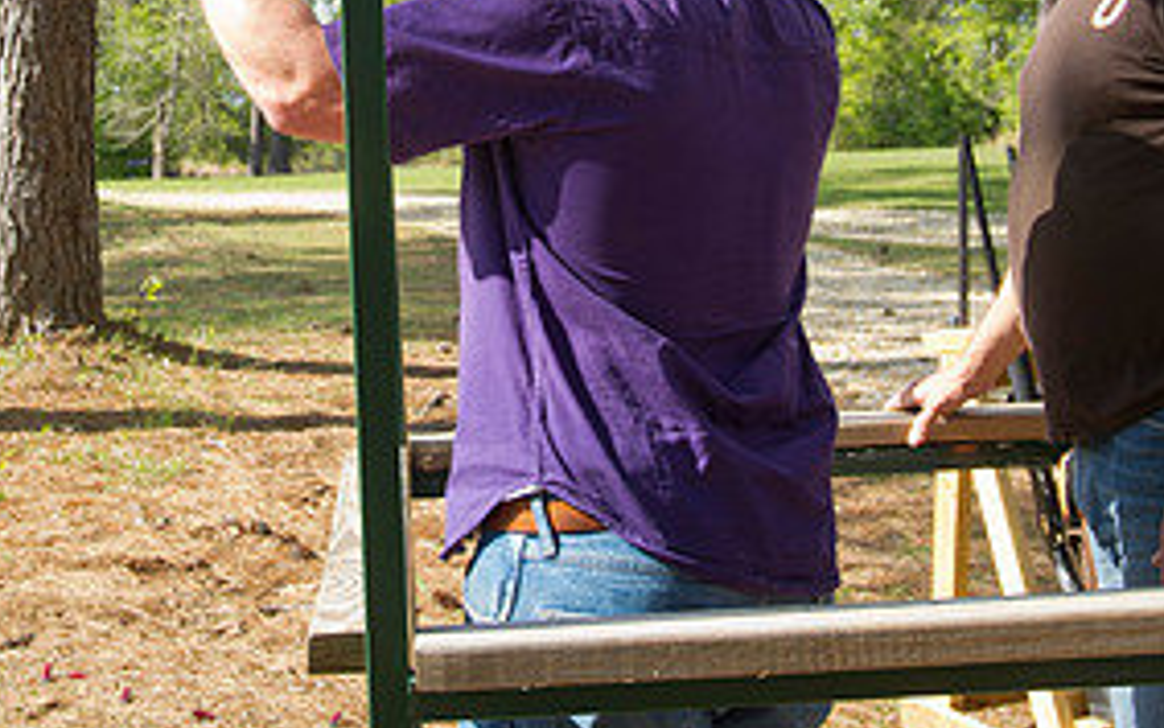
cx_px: 424
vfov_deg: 17.9
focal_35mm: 71
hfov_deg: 28.8
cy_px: 12
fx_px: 2253
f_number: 6.3
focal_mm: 34
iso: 100
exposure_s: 1/125
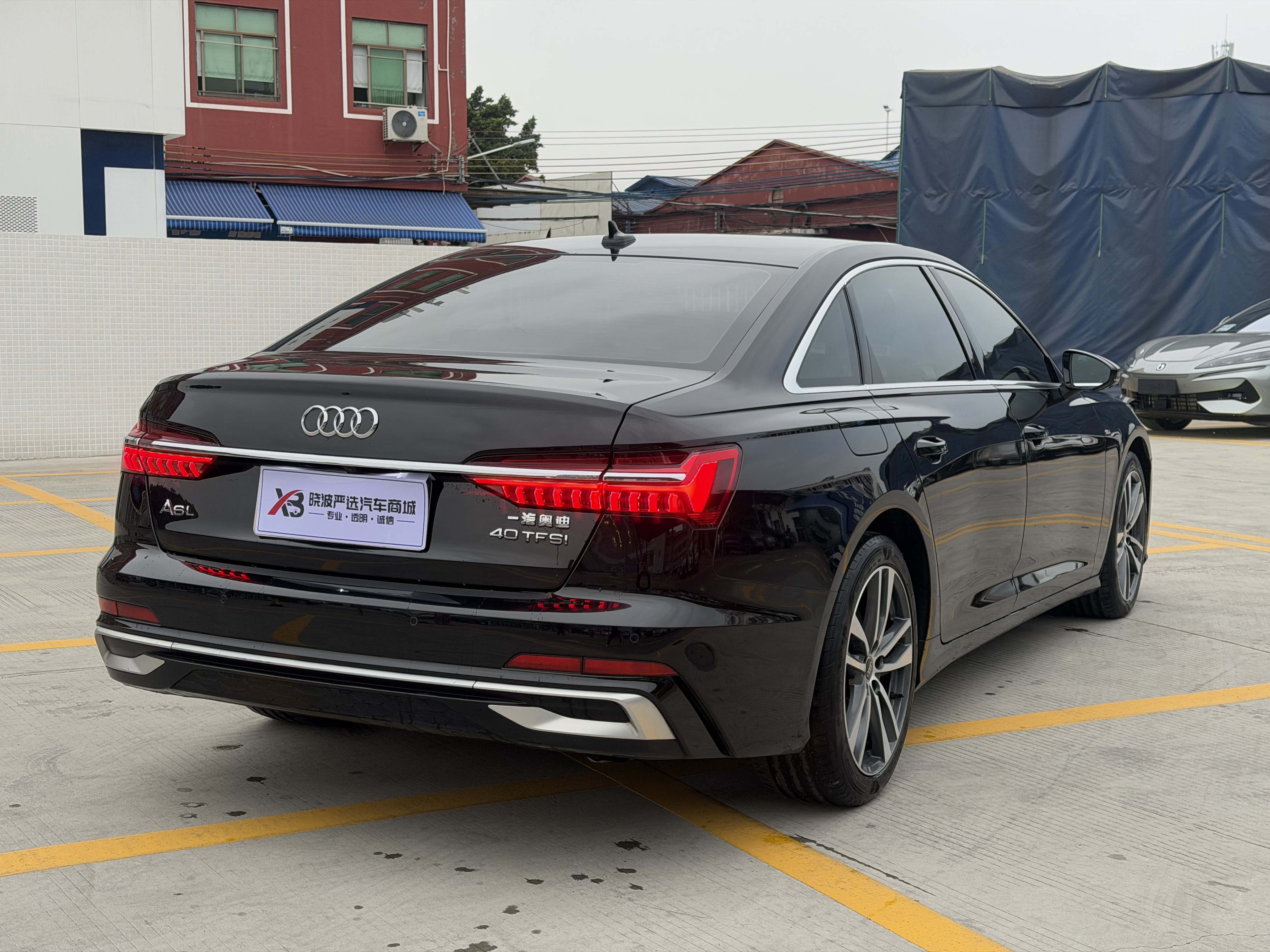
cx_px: 635
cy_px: 476
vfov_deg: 30.3
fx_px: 1761
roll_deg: +0.1
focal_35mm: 48
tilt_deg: -5.8
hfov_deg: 39.7
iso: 64
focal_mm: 6.76
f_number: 1.78
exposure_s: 1/121
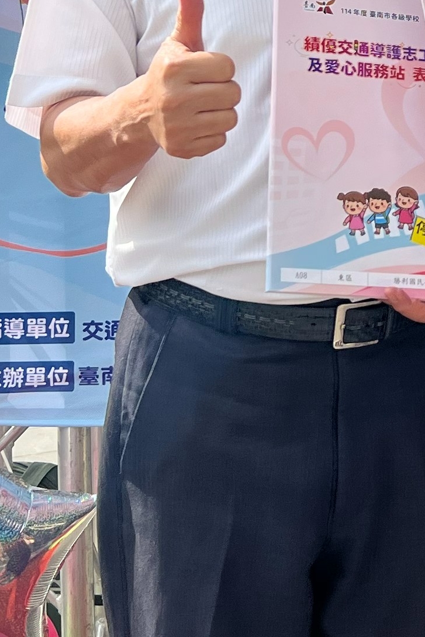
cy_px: 12
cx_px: 490
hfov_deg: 13.4
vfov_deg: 19.8
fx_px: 1770
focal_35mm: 100
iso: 50
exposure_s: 1/2994
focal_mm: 5.7
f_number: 1.5
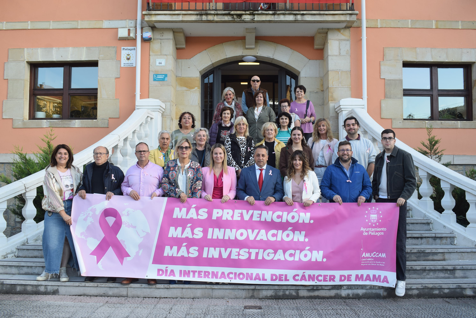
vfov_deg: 38.4
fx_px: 457
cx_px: 238
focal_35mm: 34
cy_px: 159
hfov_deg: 55.1
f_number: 6.3
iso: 400
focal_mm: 23
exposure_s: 1/160
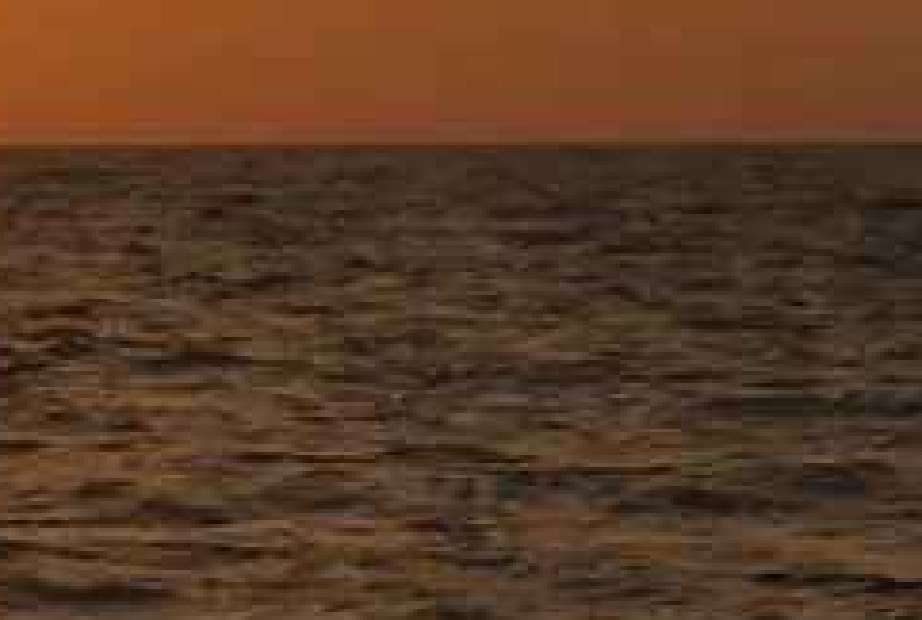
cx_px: -956
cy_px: -279
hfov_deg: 5.2
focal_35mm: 385
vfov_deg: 3.6
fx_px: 9885
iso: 100
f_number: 10
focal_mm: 52
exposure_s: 1/400
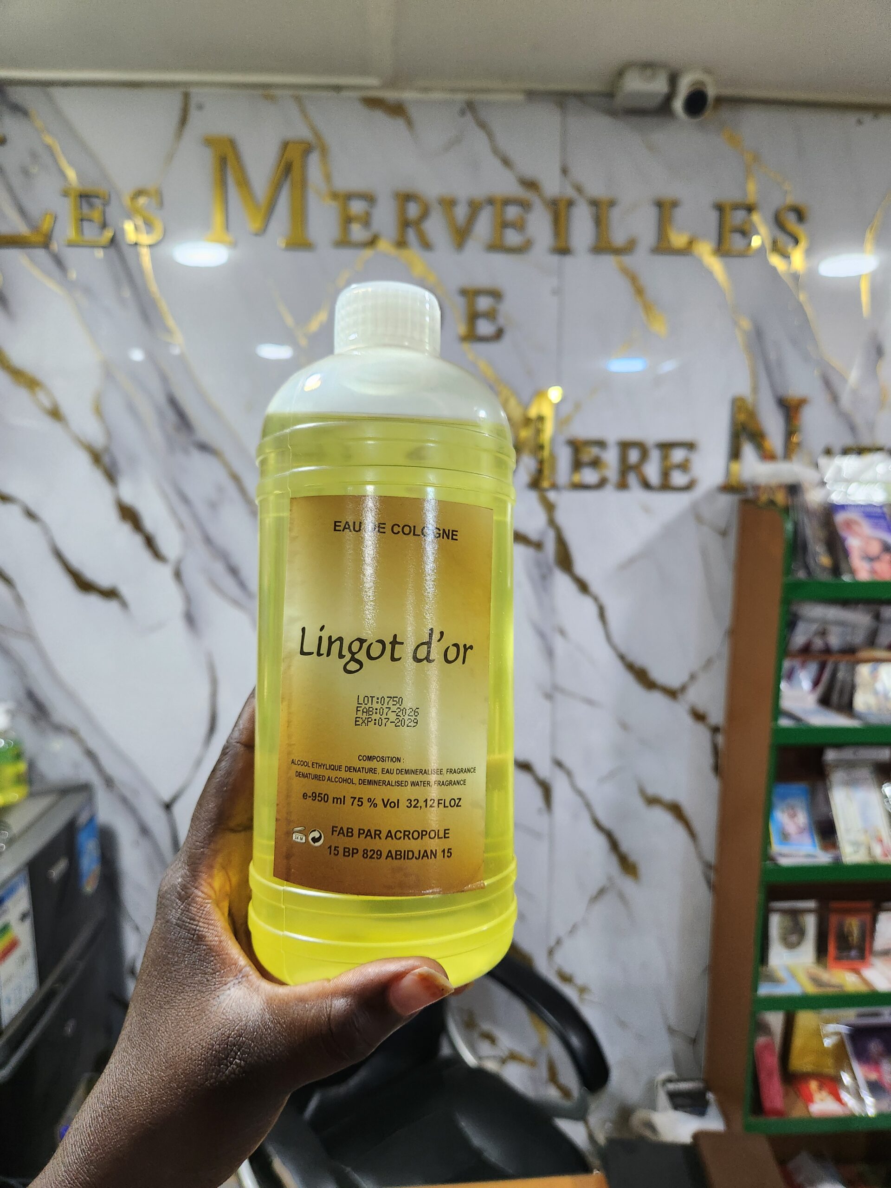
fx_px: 789
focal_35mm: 23
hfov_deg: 58.9
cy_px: 594
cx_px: 446
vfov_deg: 73.9
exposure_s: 1/100
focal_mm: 5.4
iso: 250
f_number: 1.8
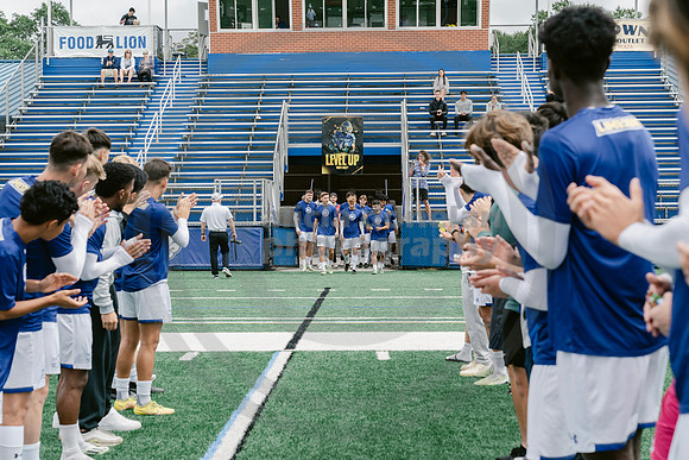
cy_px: 230
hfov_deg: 32.4
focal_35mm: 62
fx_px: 1187
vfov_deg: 21.9
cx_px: 344
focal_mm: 62
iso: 400
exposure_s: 1/500
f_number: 5.6
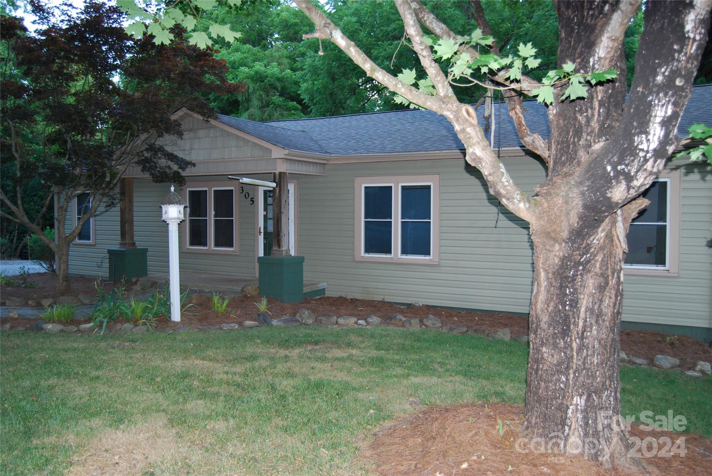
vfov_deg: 43.7
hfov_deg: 61.9
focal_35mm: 30
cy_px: 238
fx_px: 594
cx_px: 356
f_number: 3.8
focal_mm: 20
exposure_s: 1/60
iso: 640
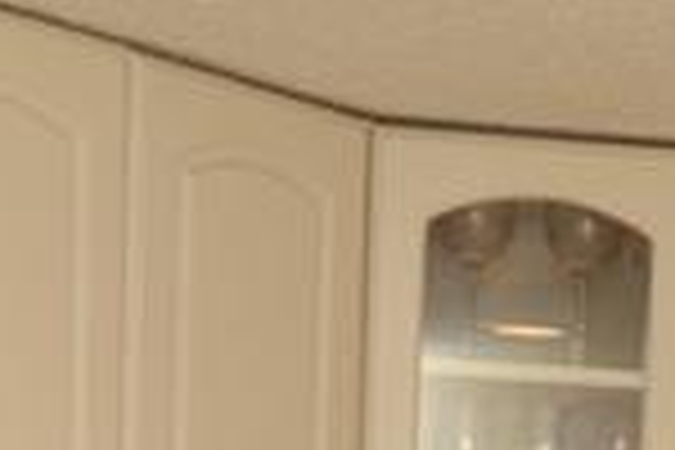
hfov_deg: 16.4
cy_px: 1310
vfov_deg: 9.1
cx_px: 621
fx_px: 2306
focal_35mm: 123
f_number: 4.5
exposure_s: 1/80
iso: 400
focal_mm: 12
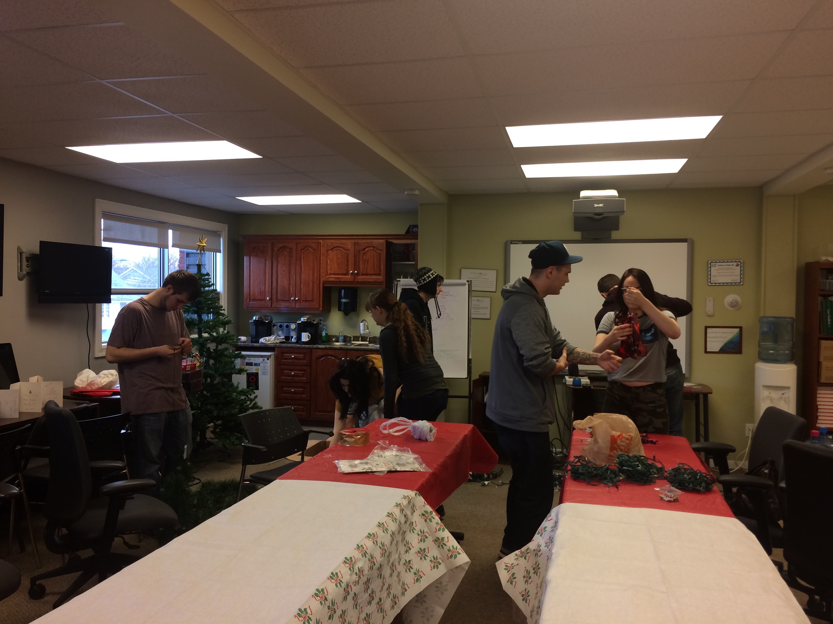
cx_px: 416
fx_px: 698
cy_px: 312
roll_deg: +0.4
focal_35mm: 29
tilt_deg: -1.6
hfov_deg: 61.7
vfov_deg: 48.2
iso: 32
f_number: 2.2
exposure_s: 1/40
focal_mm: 4.15
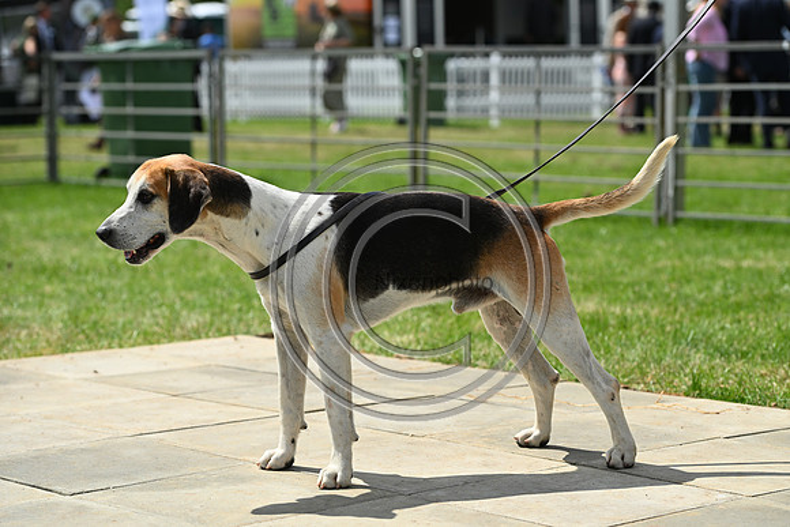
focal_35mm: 102
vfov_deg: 13.4
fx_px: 2239
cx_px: 395
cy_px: 264
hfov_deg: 20.0
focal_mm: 102
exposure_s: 1/1250
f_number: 4.5
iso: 125
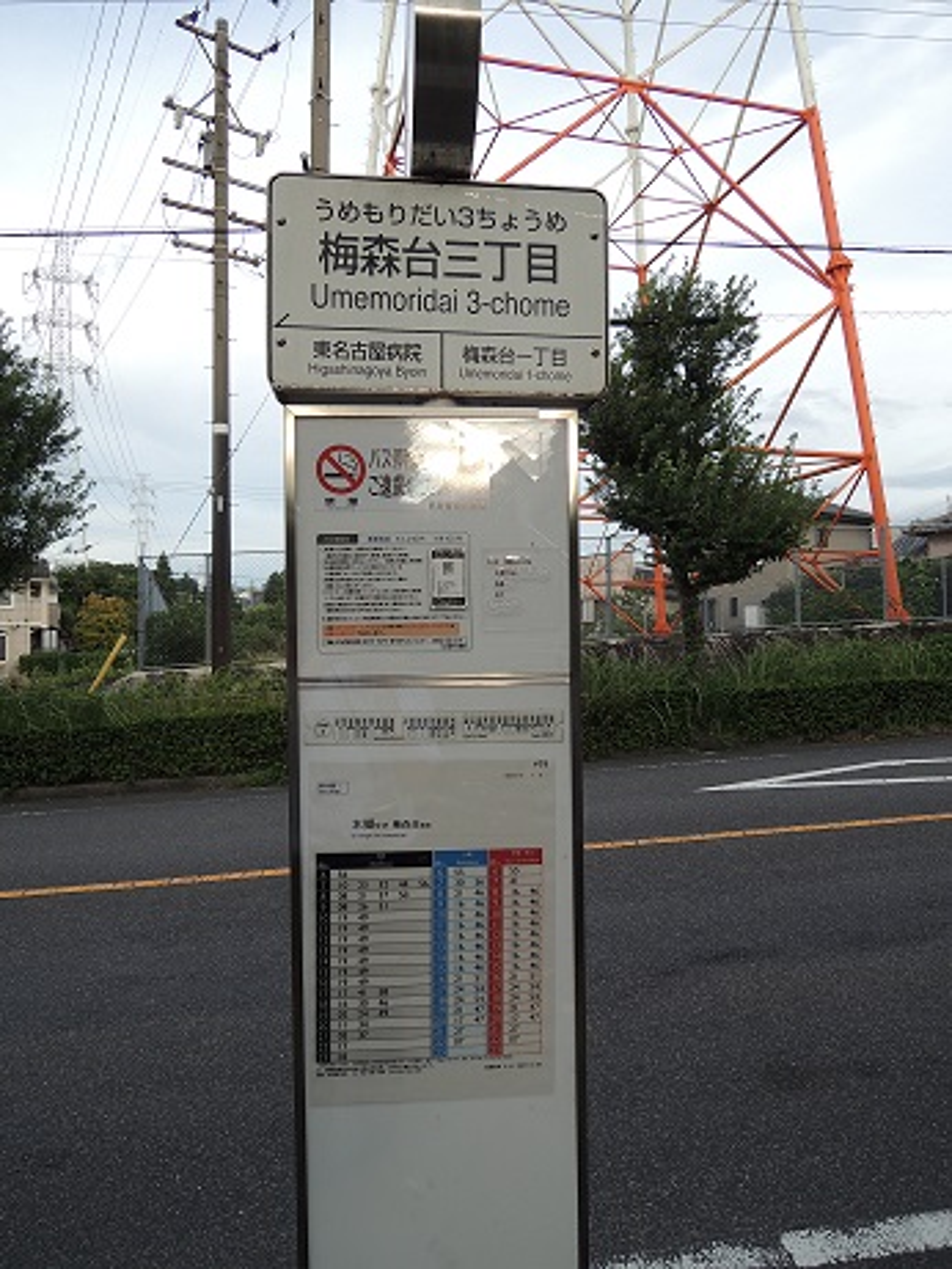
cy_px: 634
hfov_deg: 56.8
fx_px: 880
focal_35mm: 24
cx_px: 476
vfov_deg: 71.6
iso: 100
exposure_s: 1/250
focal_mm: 4.3
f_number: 2.8
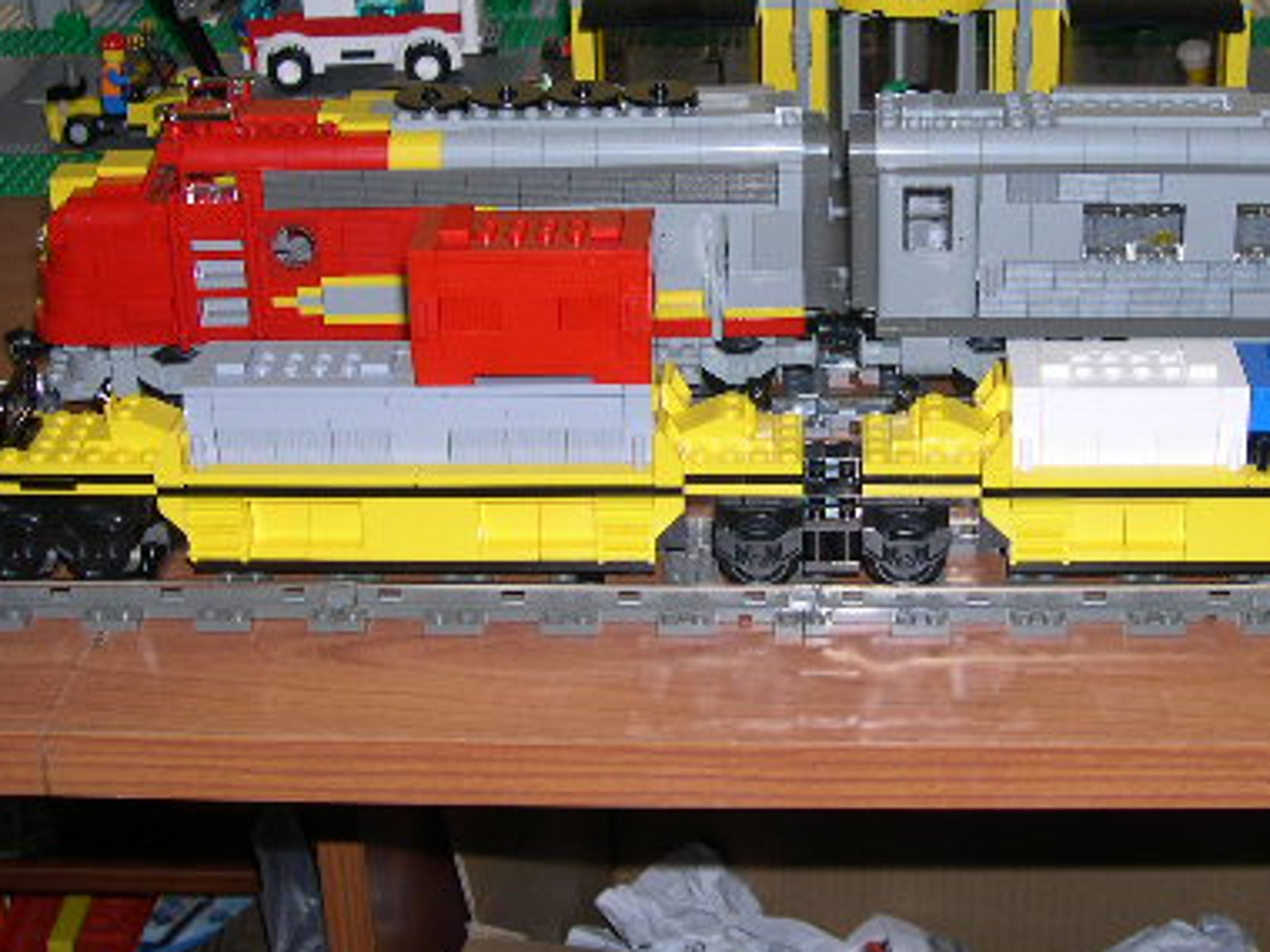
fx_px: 2348
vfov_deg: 22.9
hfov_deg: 30.2
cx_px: 785
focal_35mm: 64
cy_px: 357
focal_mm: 8
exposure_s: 1/60
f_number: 2.8
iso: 100
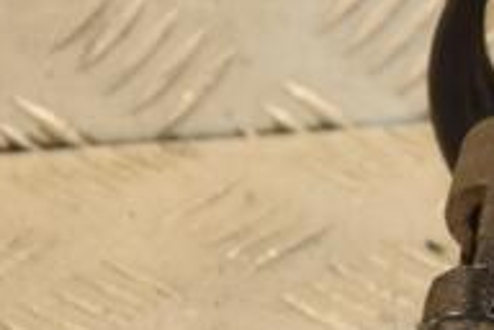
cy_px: 260
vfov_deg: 3.2
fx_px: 5914
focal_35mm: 431
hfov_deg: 4.8
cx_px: 702
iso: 800
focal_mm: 92
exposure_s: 1/125
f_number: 5.6
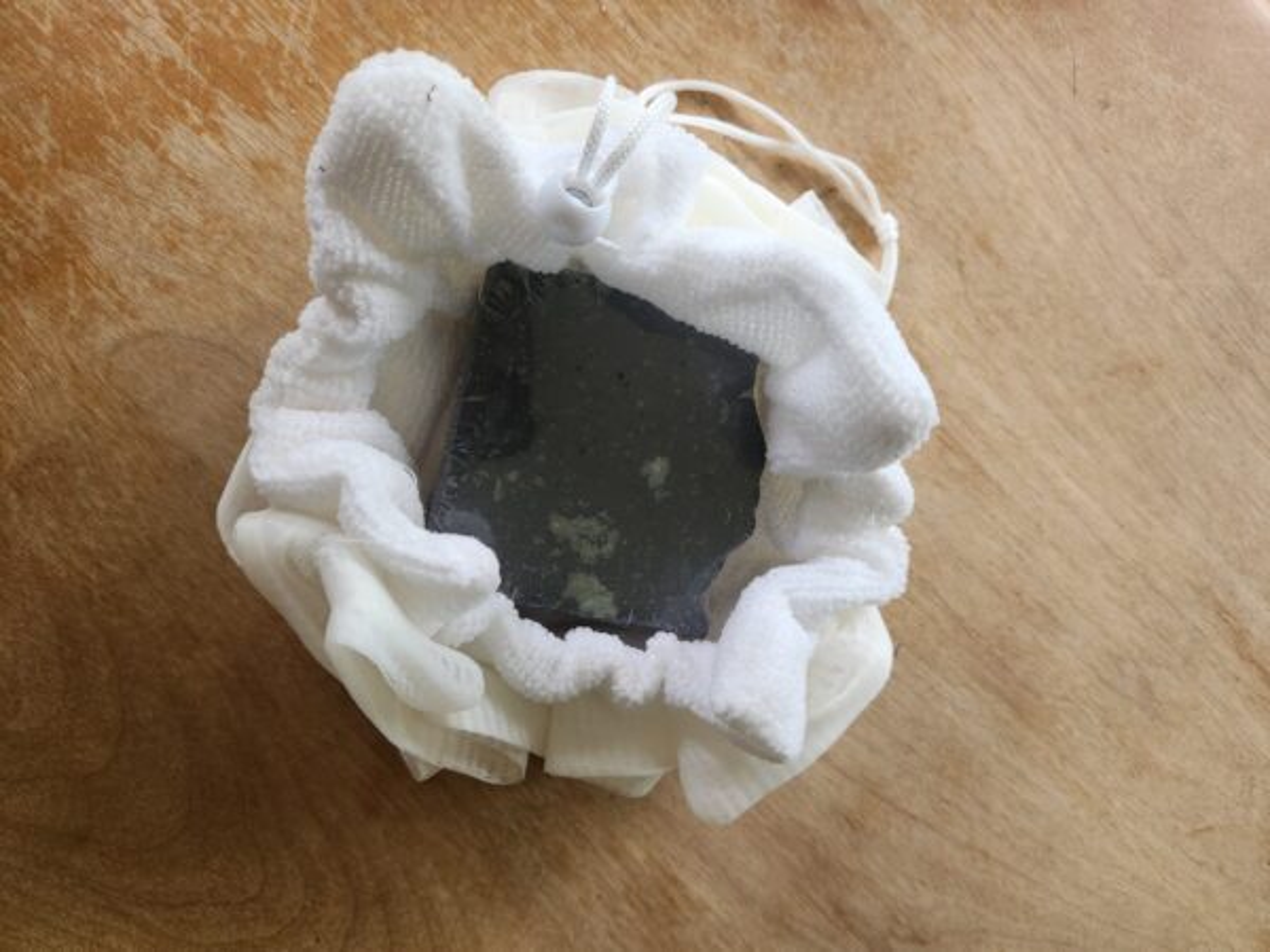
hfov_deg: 73.9
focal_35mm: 23
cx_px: 635
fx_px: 844
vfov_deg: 58.9
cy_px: 476
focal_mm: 5.4
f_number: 1.8
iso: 320
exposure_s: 1/120
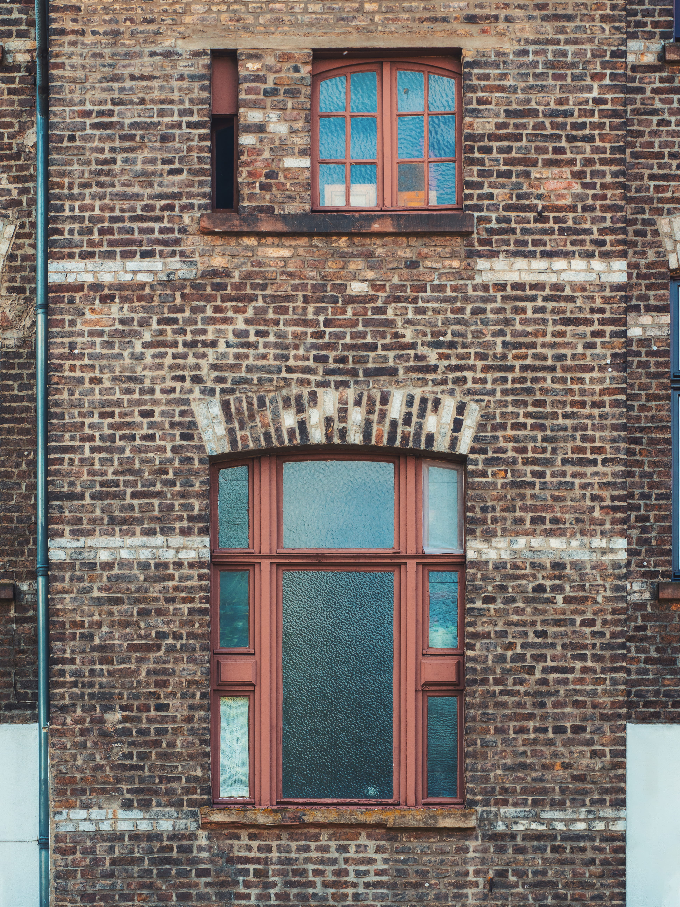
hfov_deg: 13.0
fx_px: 2986
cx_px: 340
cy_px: 454
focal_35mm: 114
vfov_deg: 17.3
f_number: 5.6
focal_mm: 57
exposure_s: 1/60
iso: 100
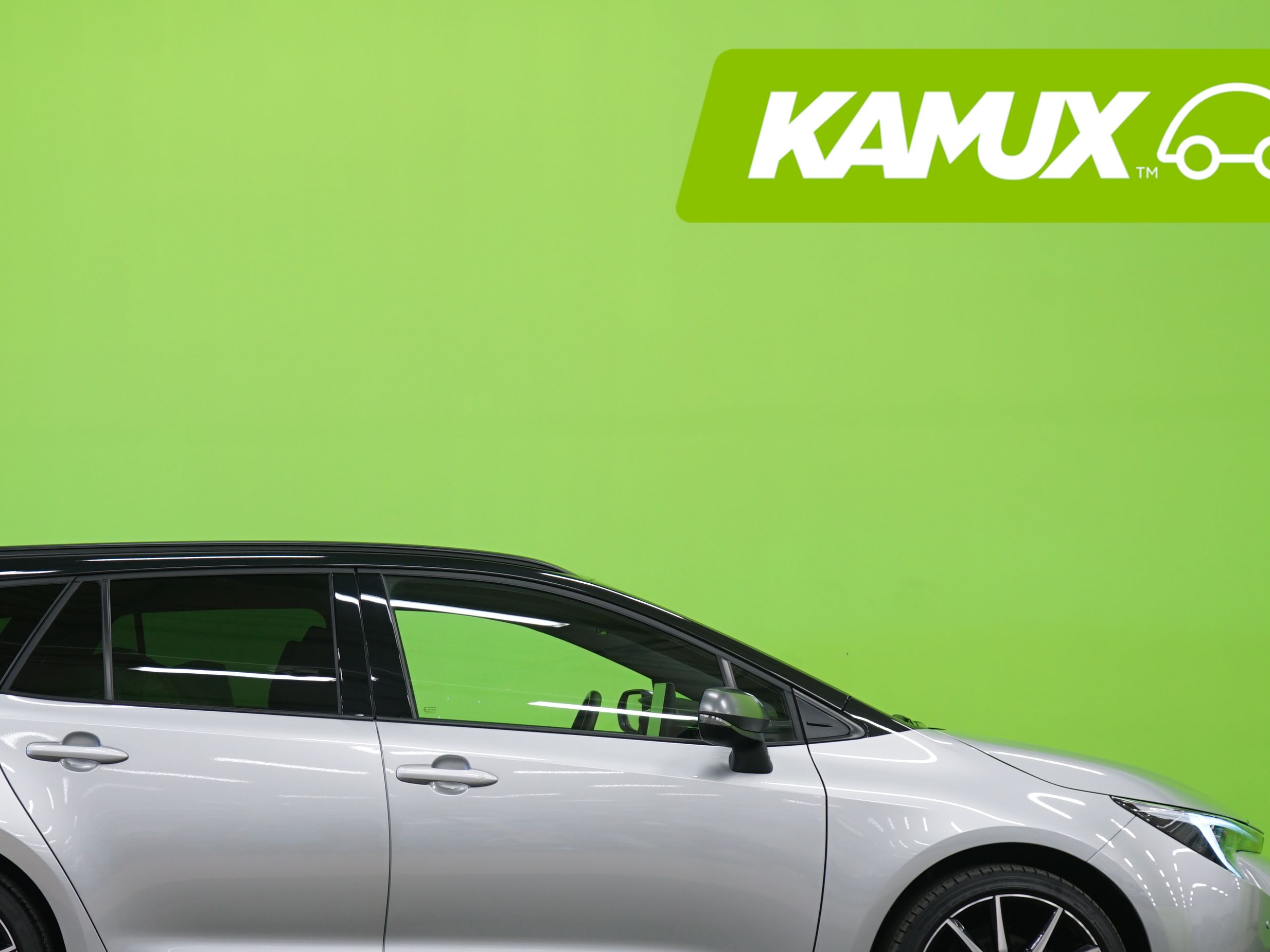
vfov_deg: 21.2
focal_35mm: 69
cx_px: 424
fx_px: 2531
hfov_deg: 28.0
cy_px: 659
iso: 400
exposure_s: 1/8
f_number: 5
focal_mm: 45
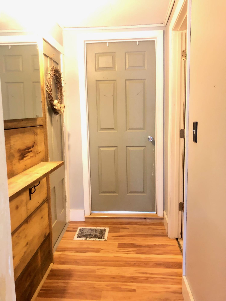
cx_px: 113
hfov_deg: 49.7
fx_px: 244
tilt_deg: -6.5
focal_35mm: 28
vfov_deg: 63.4
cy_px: 150
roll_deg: +1.7
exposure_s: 1/4
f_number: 1.8
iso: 160
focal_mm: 3.99
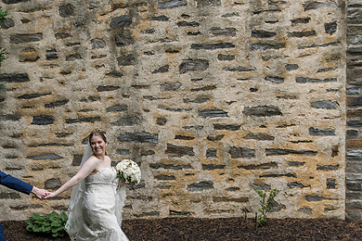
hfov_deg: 37.4
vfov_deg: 25.9
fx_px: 523
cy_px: 143
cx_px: 99
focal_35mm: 52
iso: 800
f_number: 3.5
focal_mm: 35
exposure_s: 1/640
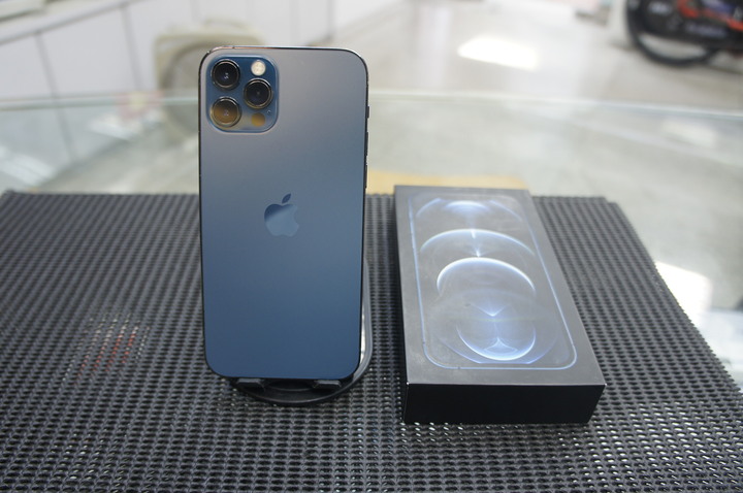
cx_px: 372
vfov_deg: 47.8
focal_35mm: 27
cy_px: 246
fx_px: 556
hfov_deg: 67.5
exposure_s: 1/30
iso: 320
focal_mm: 18
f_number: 3.5
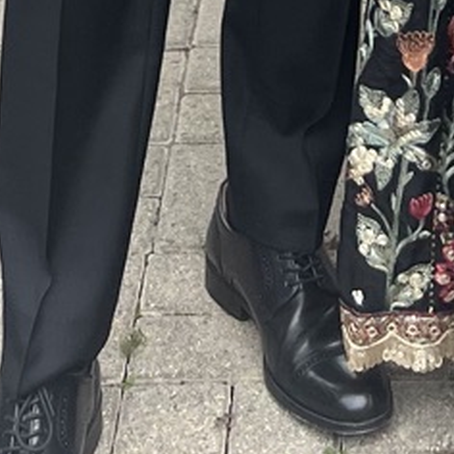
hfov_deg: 11.2
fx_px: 2315
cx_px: 385
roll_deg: +0.3
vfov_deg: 8.6
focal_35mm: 156
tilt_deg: -1.9
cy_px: -1068
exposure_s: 1/121
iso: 64
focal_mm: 5.7
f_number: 1.5
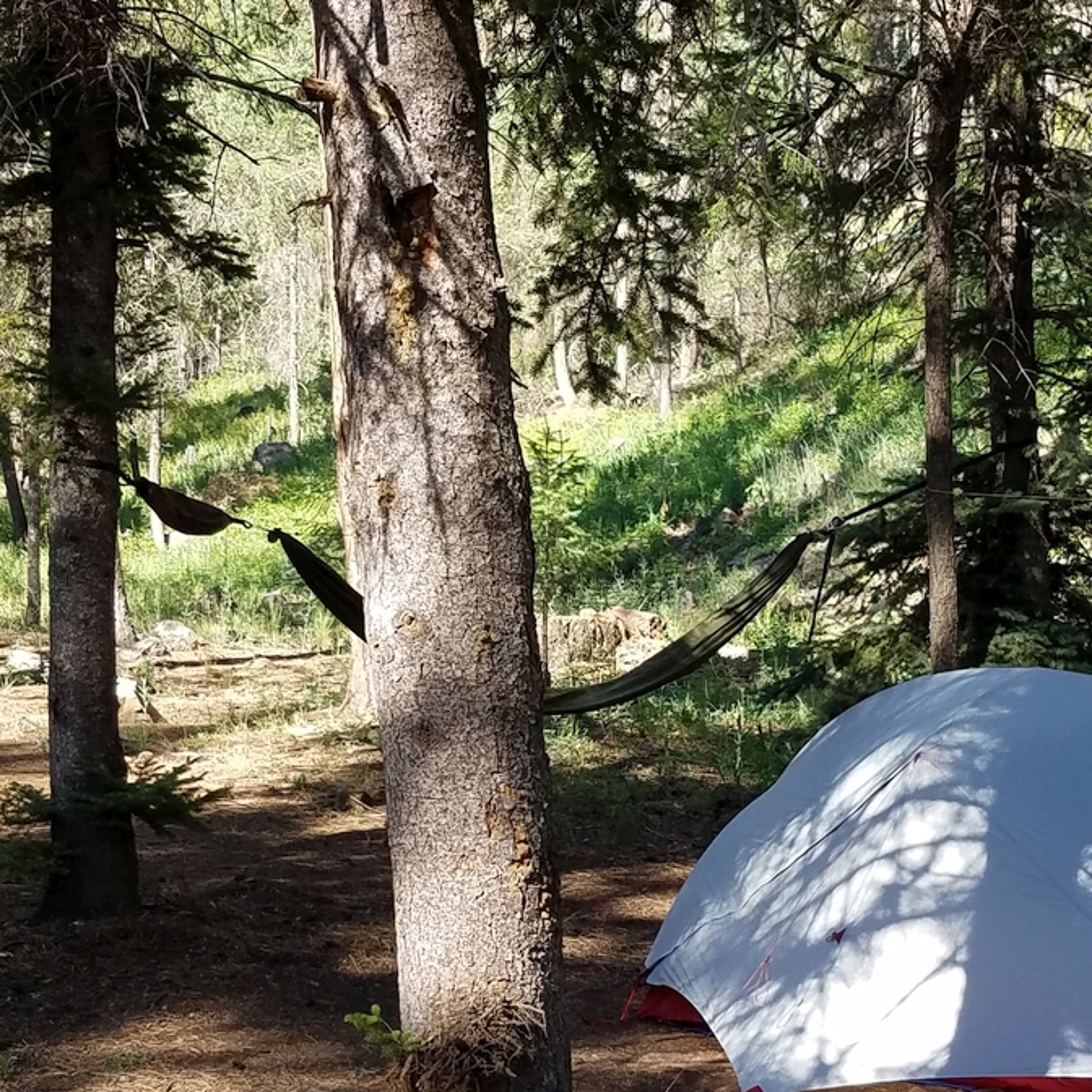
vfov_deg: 47.2
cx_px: 624
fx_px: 1249
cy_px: 574
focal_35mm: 35
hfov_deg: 47.1
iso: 50
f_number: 1.7
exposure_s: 1/485
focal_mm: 4.2
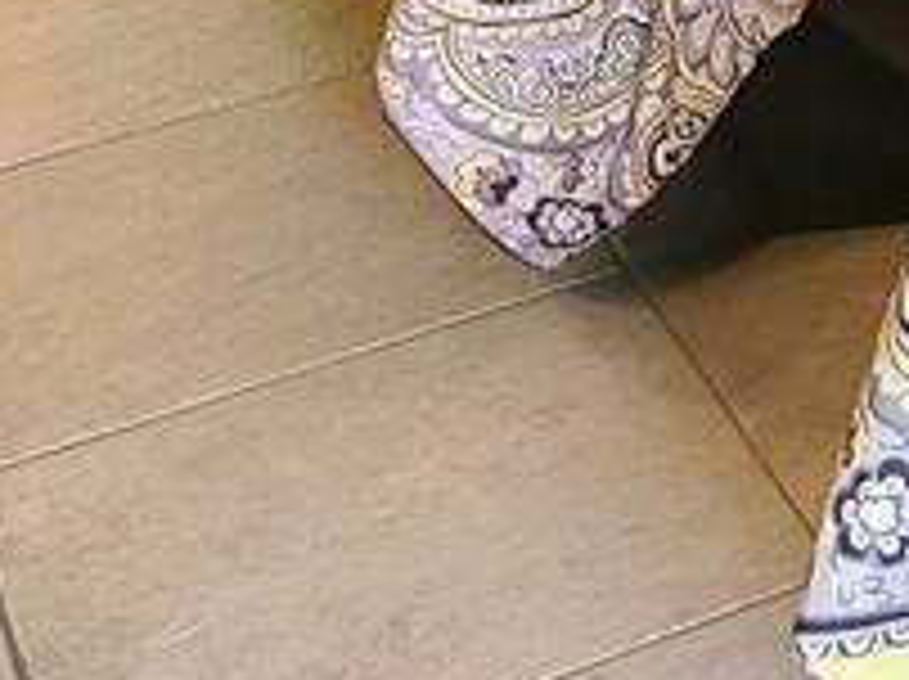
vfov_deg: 10.0
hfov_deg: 13.4
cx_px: 1638
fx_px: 3462
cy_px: -856
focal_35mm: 132
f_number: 1.8
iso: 640
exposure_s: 1/29
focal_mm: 5.4
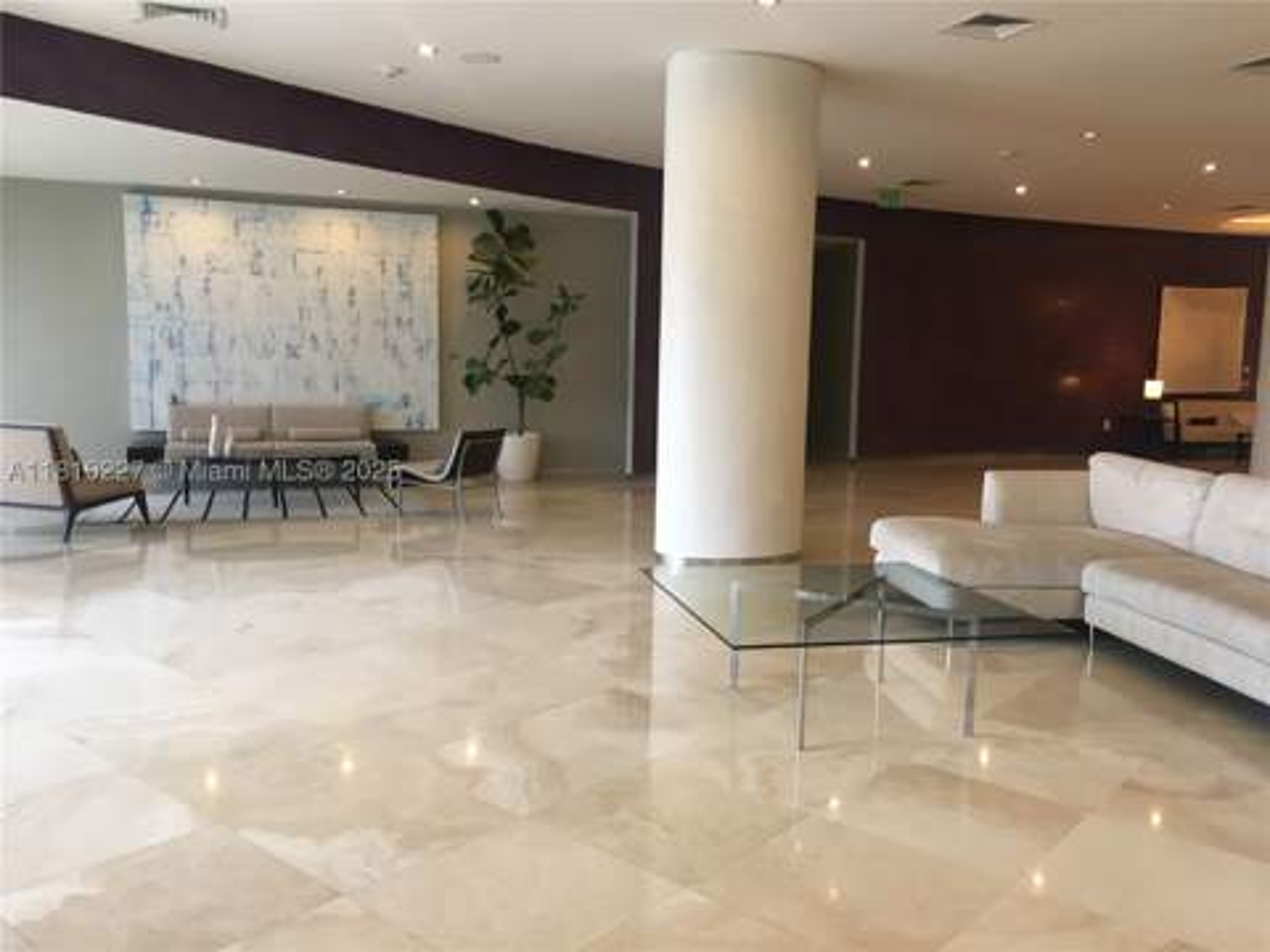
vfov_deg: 48.2
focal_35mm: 29
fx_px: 1064
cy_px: 476
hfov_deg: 61.7
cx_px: 635
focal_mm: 4.15
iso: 64
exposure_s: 1/33
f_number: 2.2
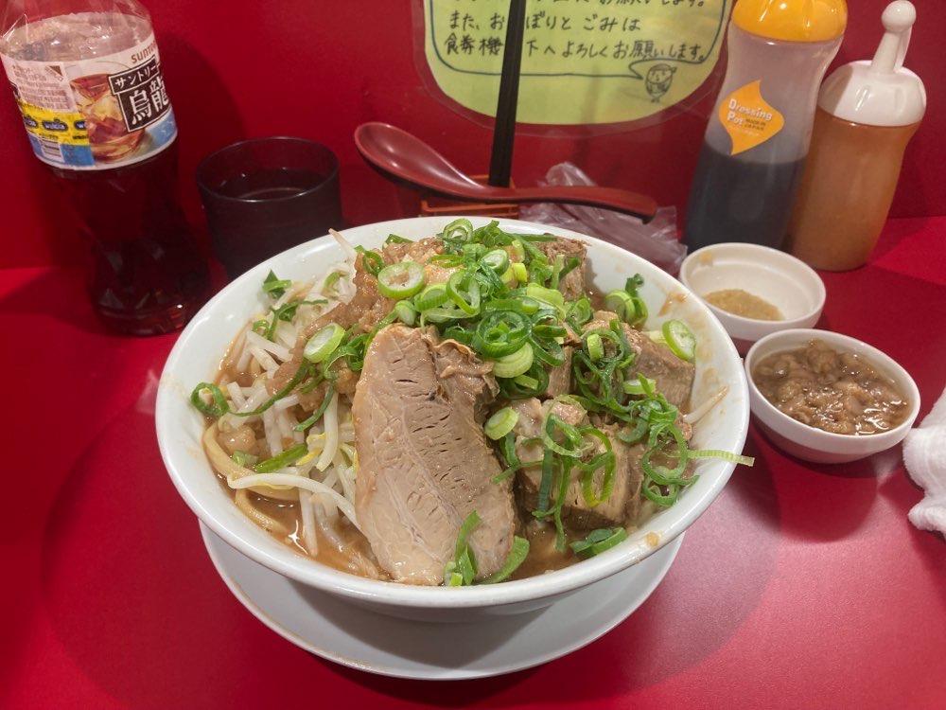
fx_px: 765
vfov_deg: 49.7
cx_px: 473
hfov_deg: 63.4
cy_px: 355
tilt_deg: -39.3
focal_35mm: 28
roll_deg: +0.8
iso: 125
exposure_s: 1/60
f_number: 1.8
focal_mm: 3.99
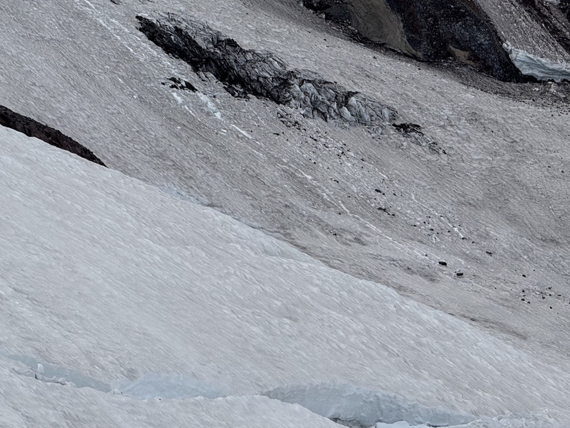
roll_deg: +0.3
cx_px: 402
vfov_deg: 8.0
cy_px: 264
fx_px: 3063
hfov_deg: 10.6
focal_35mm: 186
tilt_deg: +13.4
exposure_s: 1/3344
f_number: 2.8
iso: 50
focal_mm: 15.66
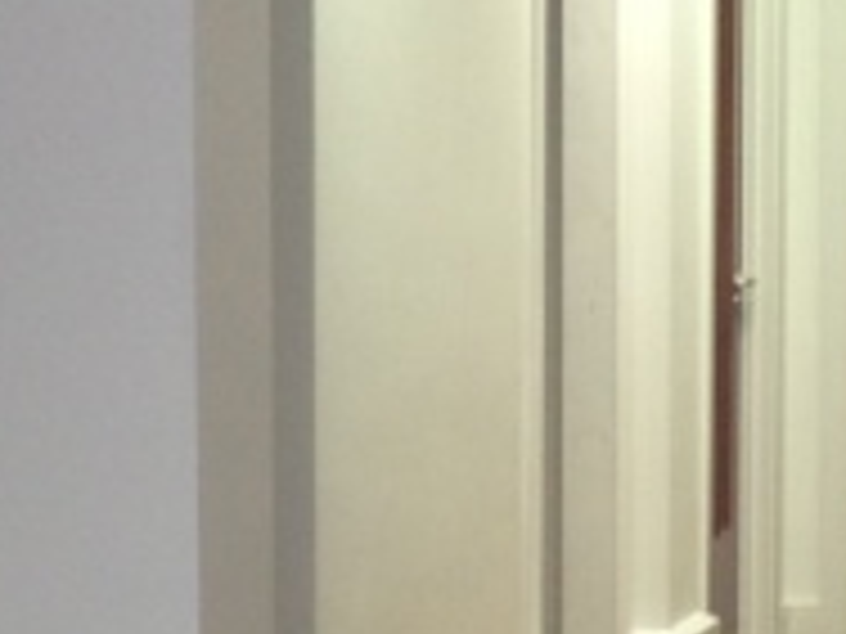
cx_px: 544
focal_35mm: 191
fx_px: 4668
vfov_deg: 7.8
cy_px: 423
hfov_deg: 10.3
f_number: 2.4
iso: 64
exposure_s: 1/33
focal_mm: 4.28
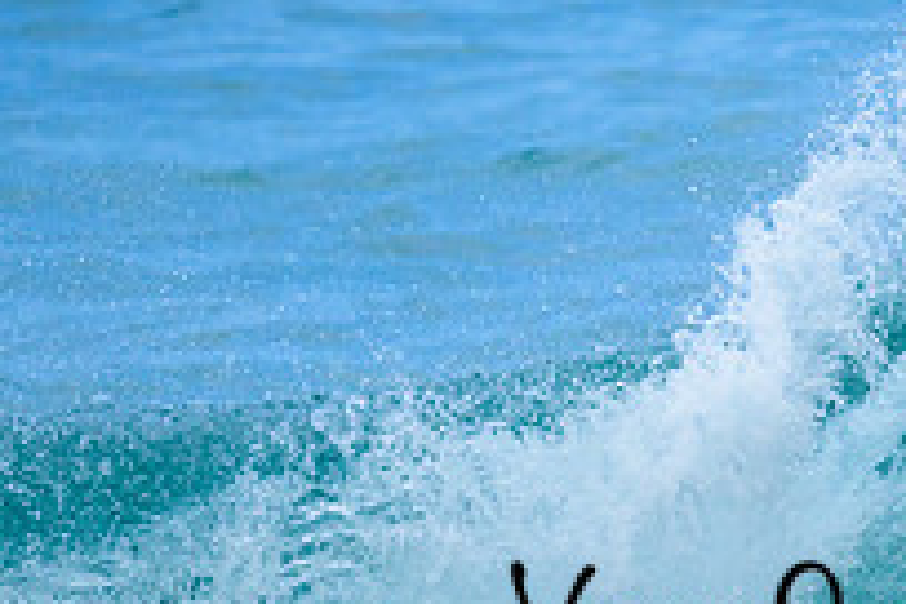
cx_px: 1097
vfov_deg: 0.4
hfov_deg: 0.7
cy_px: 519
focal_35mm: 3126
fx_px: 78665
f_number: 6.3
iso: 800
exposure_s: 1/3200
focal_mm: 800
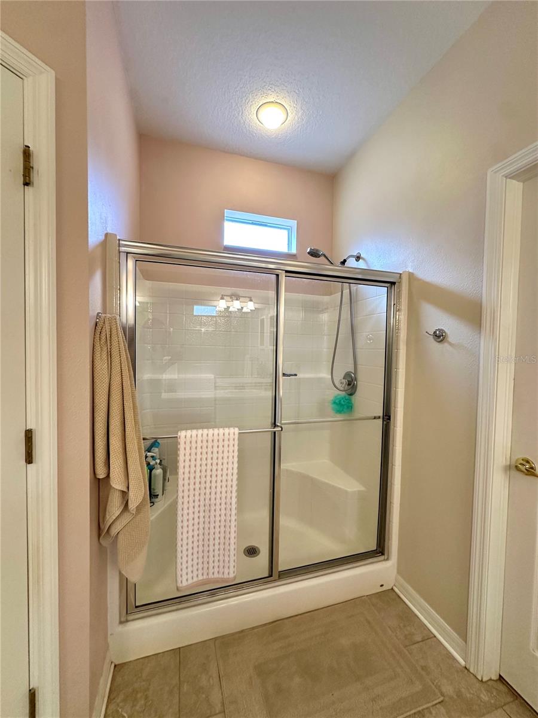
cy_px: 359
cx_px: 269
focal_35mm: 14
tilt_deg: -0.9
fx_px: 290
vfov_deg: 102.1
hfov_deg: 85.7
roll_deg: -1.8
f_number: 2.2
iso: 250
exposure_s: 1/120
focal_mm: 2.22
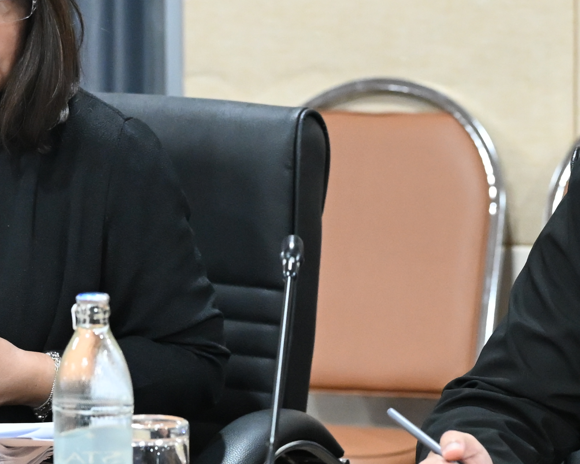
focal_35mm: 249
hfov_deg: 7.8
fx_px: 4275
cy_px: 277
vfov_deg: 6.2
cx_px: 343
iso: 6400
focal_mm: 79
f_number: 4
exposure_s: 1/160
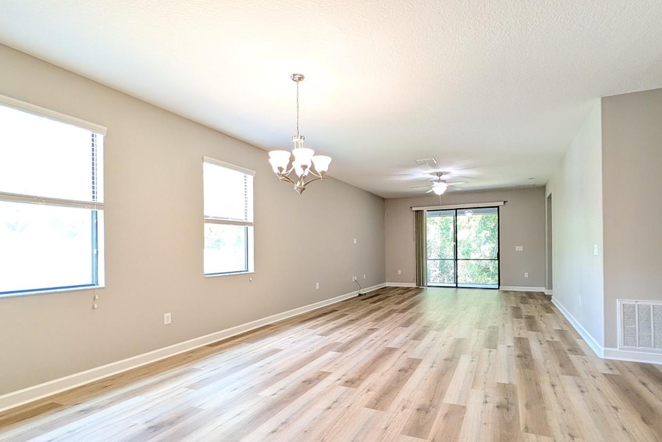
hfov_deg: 96.3
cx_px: 368
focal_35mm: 16
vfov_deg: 73.5
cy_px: 244
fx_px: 294
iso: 285
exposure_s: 1/120
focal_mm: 2.02
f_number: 1.7
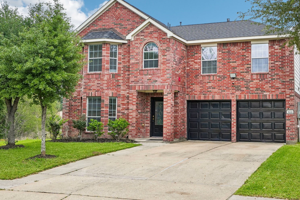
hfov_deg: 40.8
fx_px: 400
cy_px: 86
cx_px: 187
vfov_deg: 28.0
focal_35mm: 48
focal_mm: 35
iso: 400
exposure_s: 1/750
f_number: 8
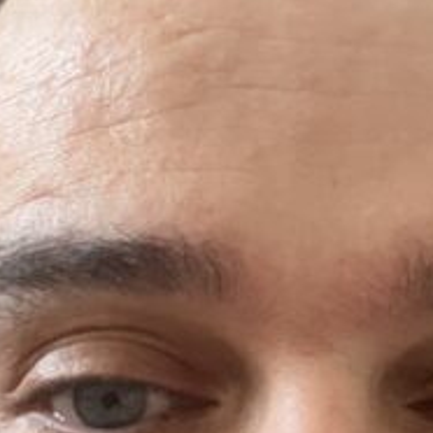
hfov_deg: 15.3
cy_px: 482
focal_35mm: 114
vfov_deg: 14.9
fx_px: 1613
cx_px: 268
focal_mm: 2.71
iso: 200
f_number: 2.2
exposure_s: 1/60
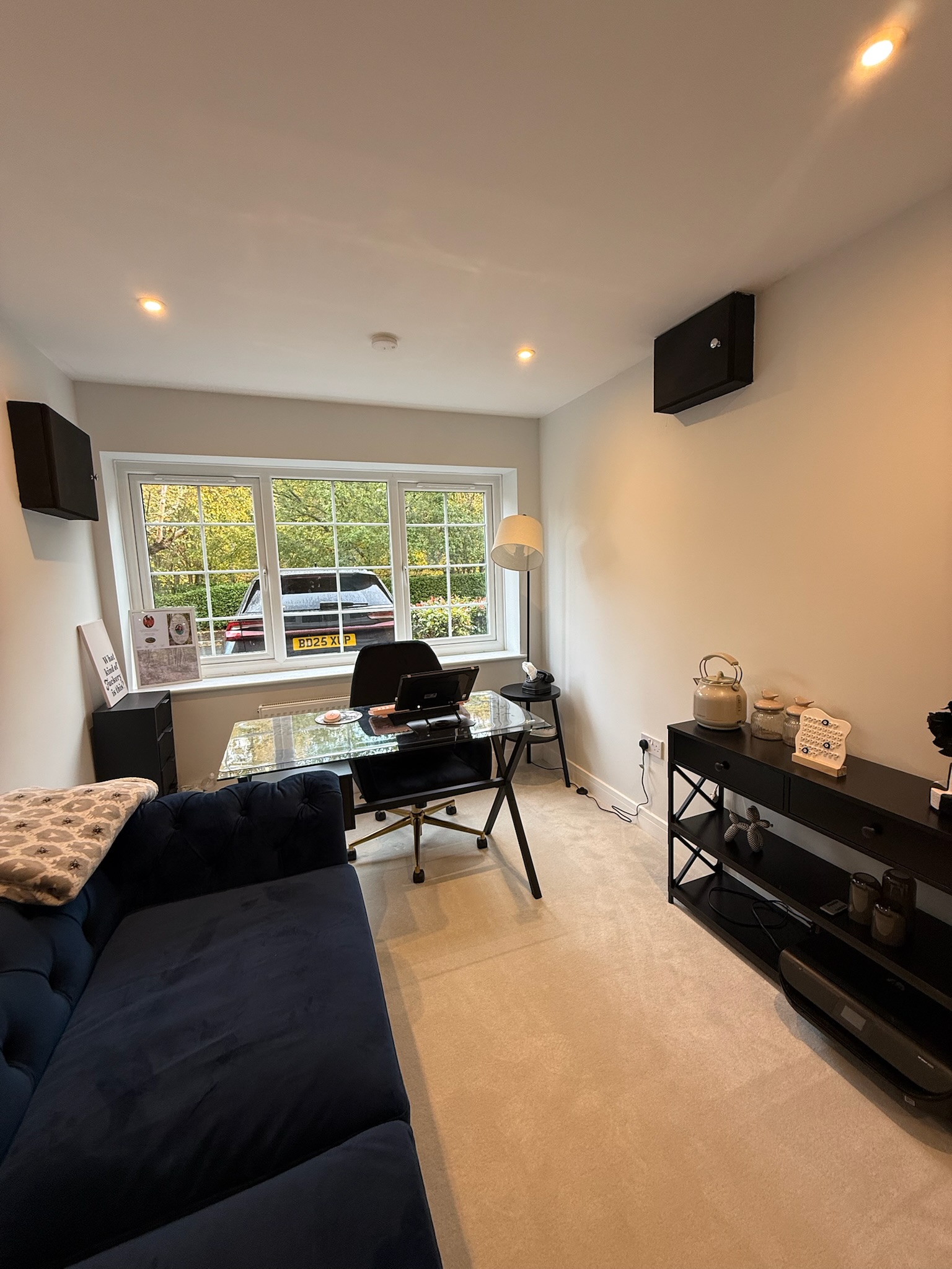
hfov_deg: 85.7
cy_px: 634
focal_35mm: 14
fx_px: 513
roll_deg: +1.5
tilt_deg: -7.2
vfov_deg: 102.1
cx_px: 476
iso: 125
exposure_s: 1/99
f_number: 2.2
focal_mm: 2.22
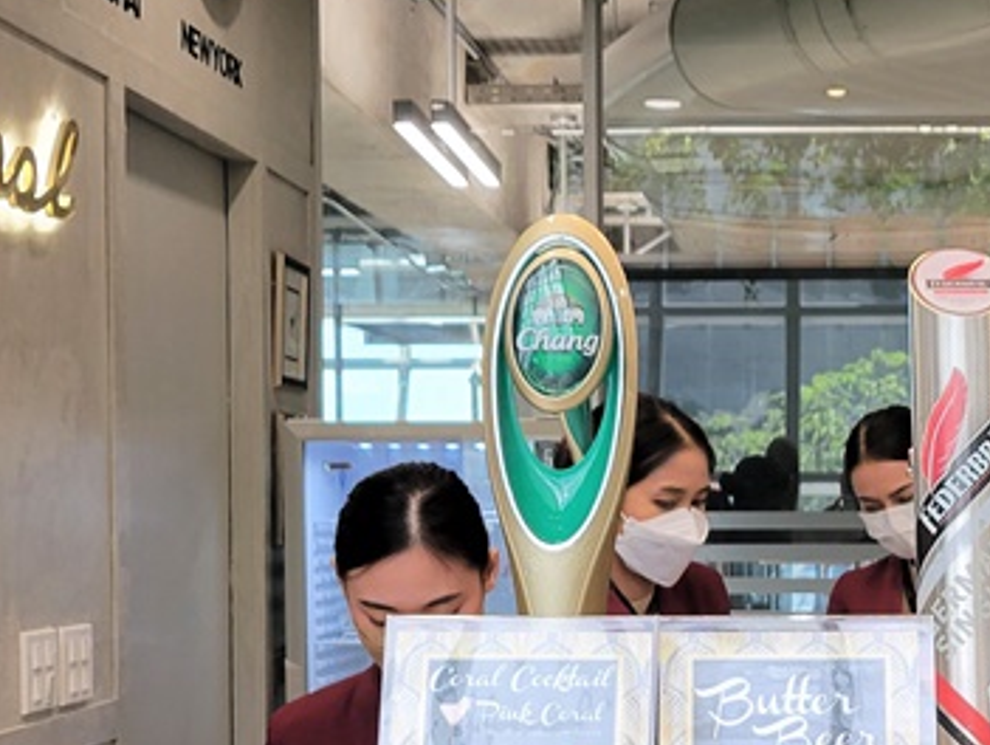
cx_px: 793
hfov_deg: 25.8
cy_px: 564
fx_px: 2119
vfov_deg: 19.8
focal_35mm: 74
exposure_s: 1/120
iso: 125
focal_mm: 5.4
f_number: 1.8
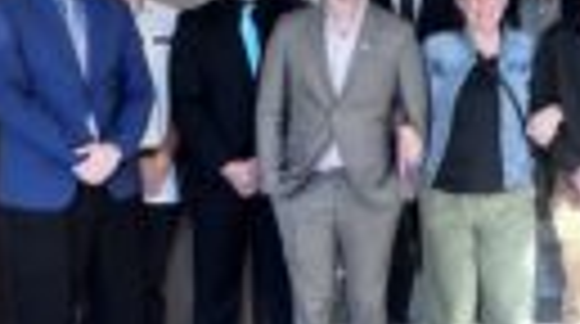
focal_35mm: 77
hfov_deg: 26.6
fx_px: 1182
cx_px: 522
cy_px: 101
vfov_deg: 15.6
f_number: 1.6
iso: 100
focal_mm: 5.1
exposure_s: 1/121
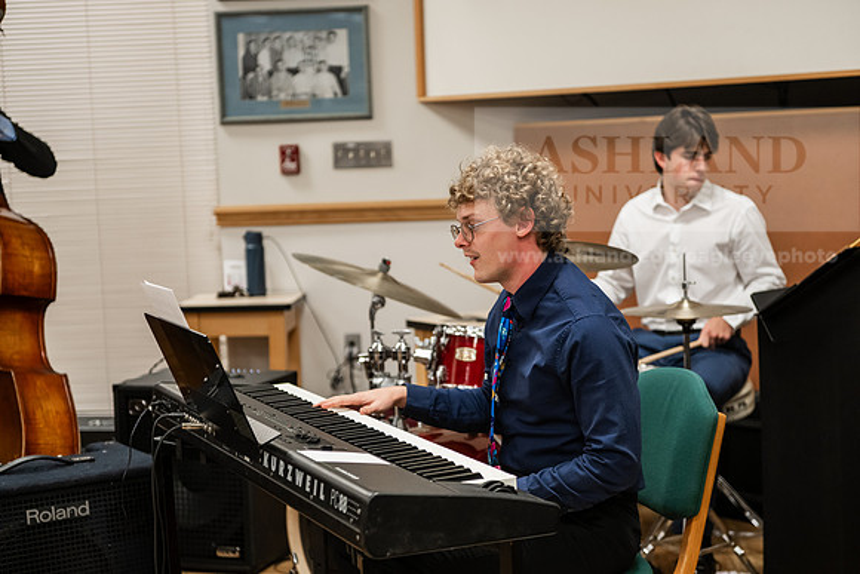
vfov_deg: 19.5
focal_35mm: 70
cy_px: 287
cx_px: 430
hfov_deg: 28.8
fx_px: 1673
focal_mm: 70
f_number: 2.8
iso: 1600
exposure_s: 1/160
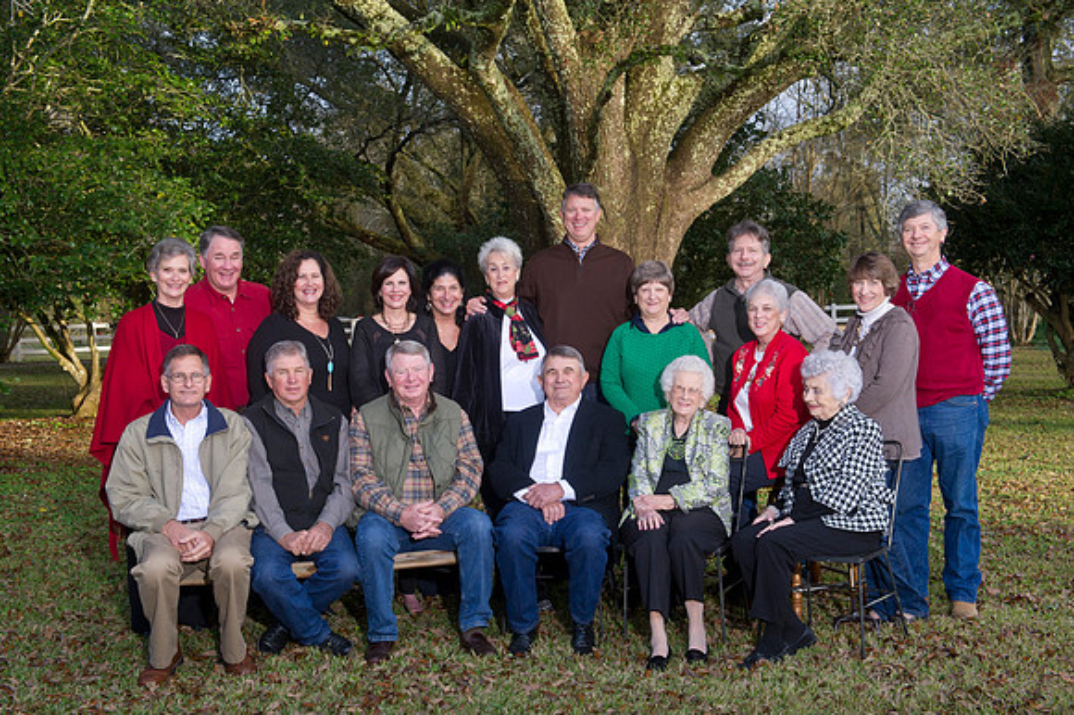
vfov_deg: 28.0
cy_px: 358
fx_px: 1431
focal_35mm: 48
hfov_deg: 41.1
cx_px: 537
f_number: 8
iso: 1000
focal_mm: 48
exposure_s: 1/250
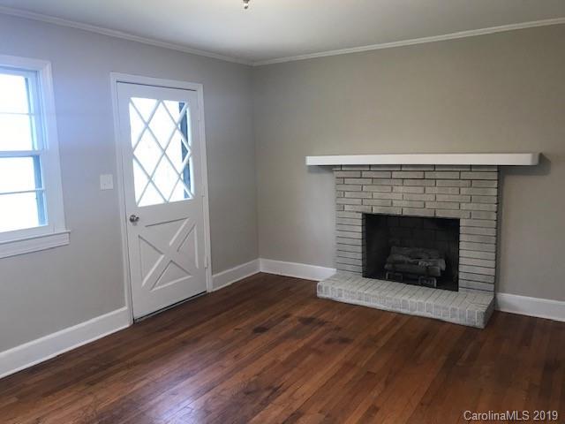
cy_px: 212
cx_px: 282
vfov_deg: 49.7
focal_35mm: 28
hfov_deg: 63.4
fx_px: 457
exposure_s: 1/40
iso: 25
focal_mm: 3.99
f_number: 1.8
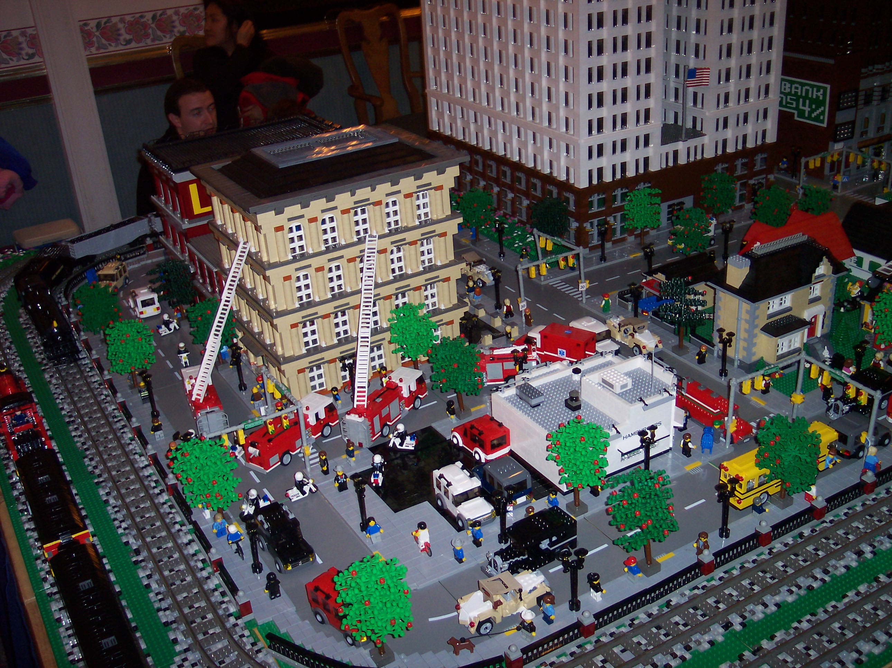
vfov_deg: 37.7
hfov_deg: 49.0
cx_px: 446
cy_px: 334
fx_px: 979
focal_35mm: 38
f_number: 2.8
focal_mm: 8
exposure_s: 1/30
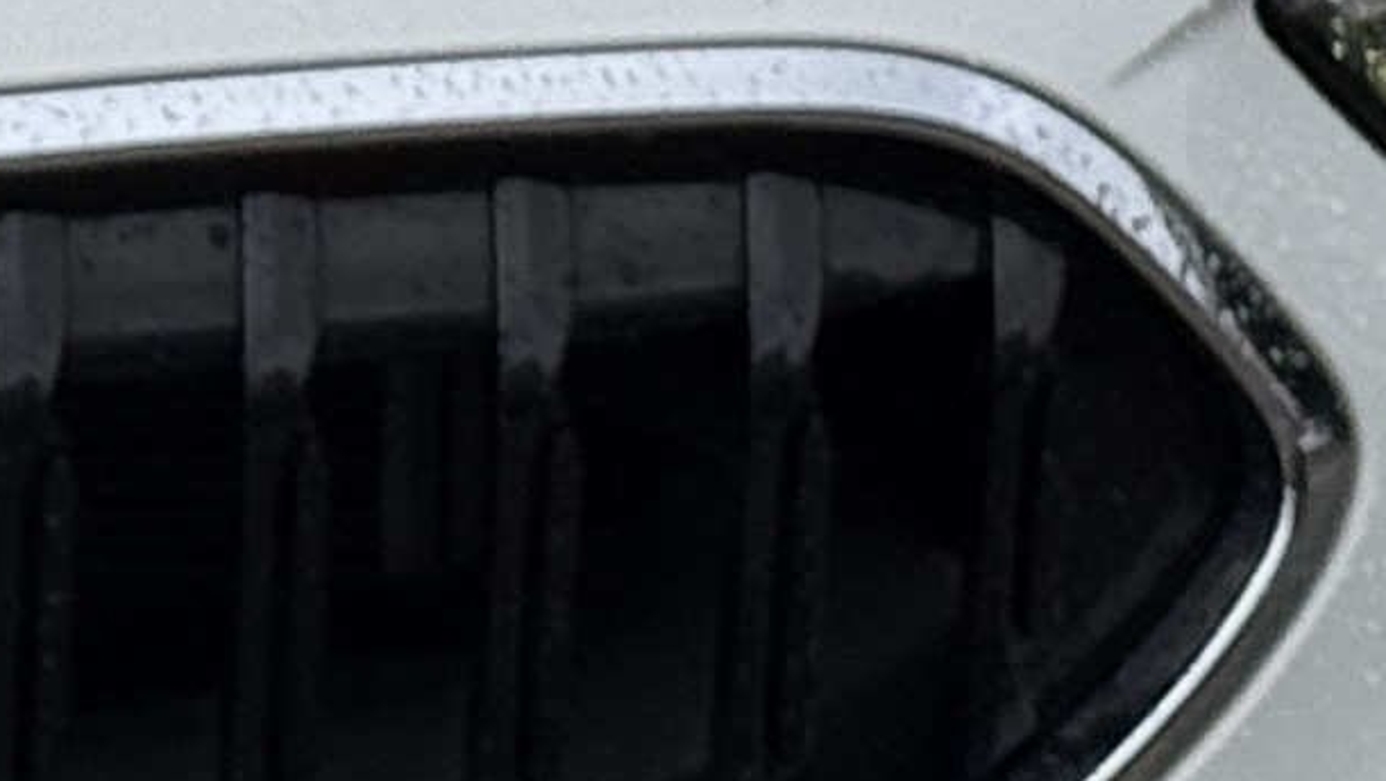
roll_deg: -0.8
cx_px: -828
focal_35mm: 345
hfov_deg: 6.2
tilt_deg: -12.7
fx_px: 12682
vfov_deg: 3.5
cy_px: -826
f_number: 1.78
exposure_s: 1/4329
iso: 64
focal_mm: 6.76
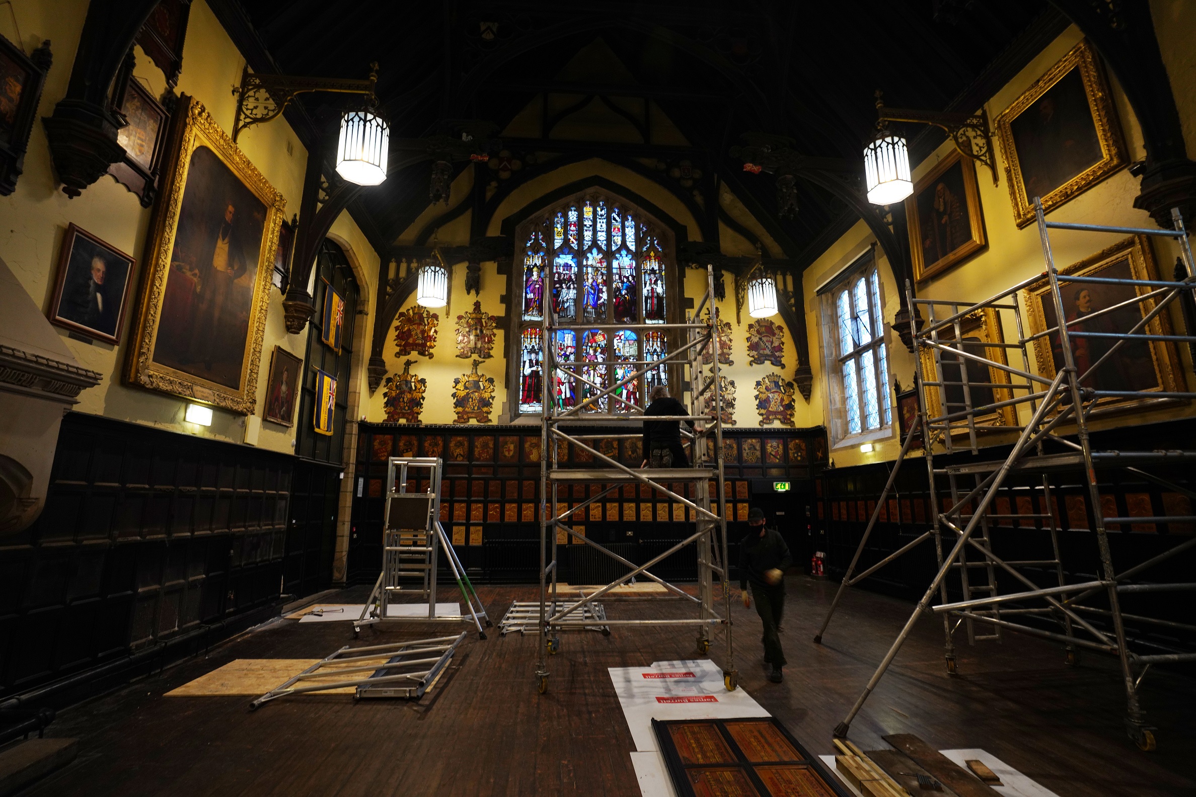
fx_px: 532
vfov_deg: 73.7
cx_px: 598
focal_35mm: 16
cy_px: 398
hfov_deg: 96.7
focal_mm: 16
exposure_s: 1/15
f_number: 3.5
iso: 800
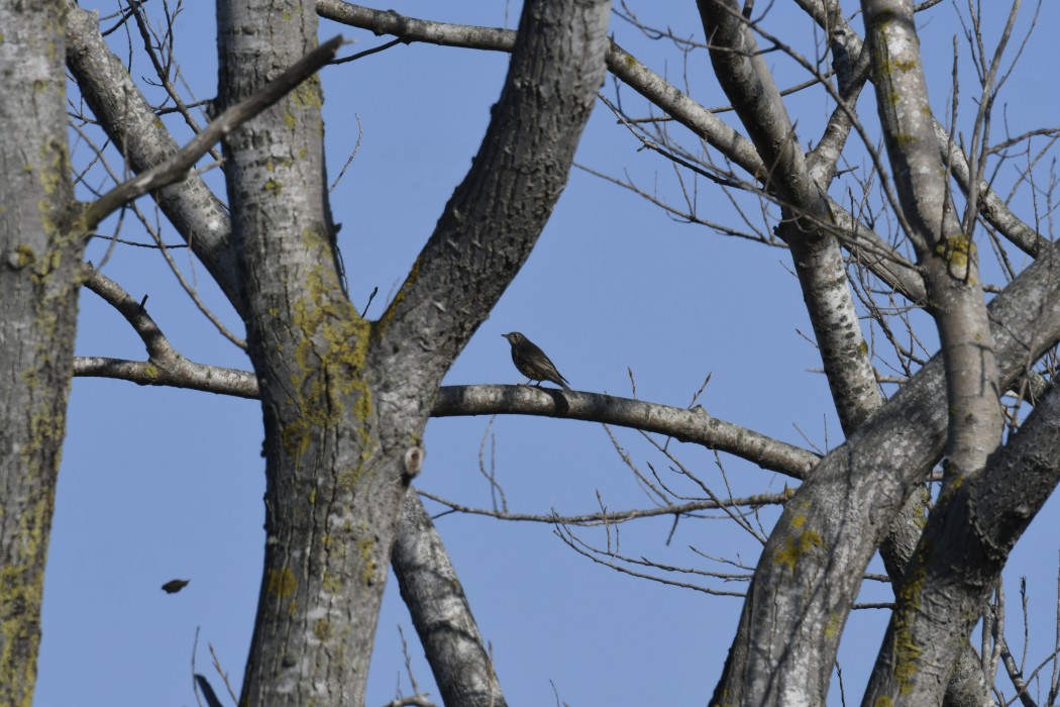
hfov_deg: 2.3
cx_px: 530
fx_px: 26498
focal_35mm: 900
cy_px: 354
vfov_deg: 1.5
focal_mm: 600
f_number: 13
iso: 400
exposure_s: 1/640
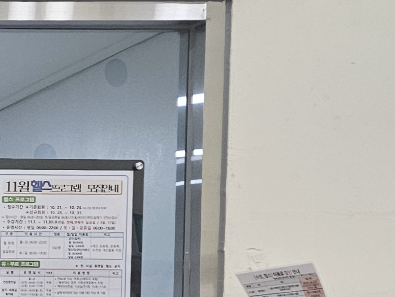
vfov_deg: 12.3
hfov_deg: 13.4
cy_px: 404
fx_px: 1324
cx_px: -500
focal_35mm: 116
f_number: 1.8
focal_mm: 5.4
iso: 160
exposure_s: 1/120
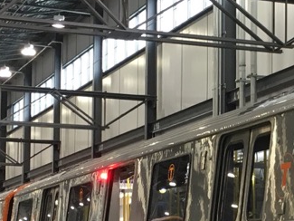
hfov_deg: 15.4
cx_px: 306
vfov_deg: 11.8
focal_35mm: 125
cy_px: 168
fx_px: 1062
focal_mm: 4.15
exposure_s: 1/30
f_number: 2.2
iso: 50
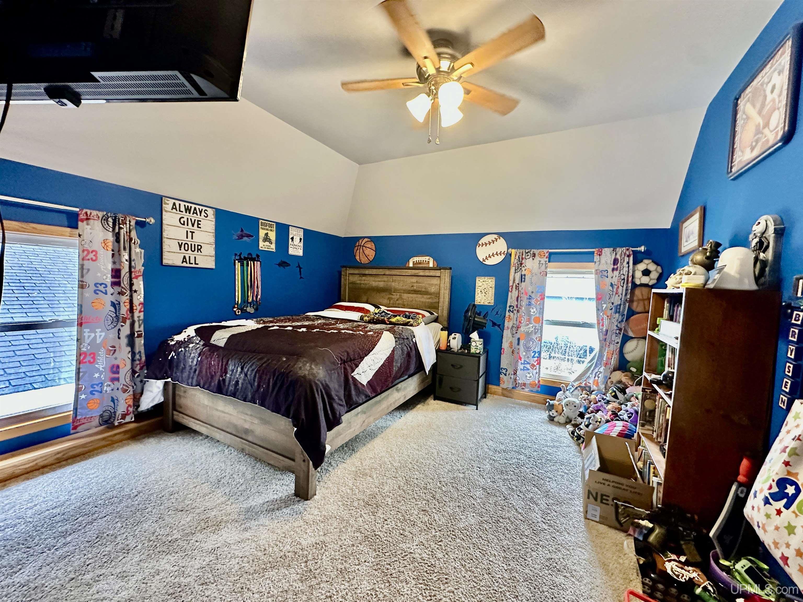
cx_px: 402
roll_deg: -3.0
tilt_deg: -1.5
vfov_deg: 85.7
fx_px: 325
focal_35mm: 14
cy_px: 301
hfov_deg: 102.1
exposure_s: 1/60
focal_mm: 2.22
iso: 400
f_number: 2.2
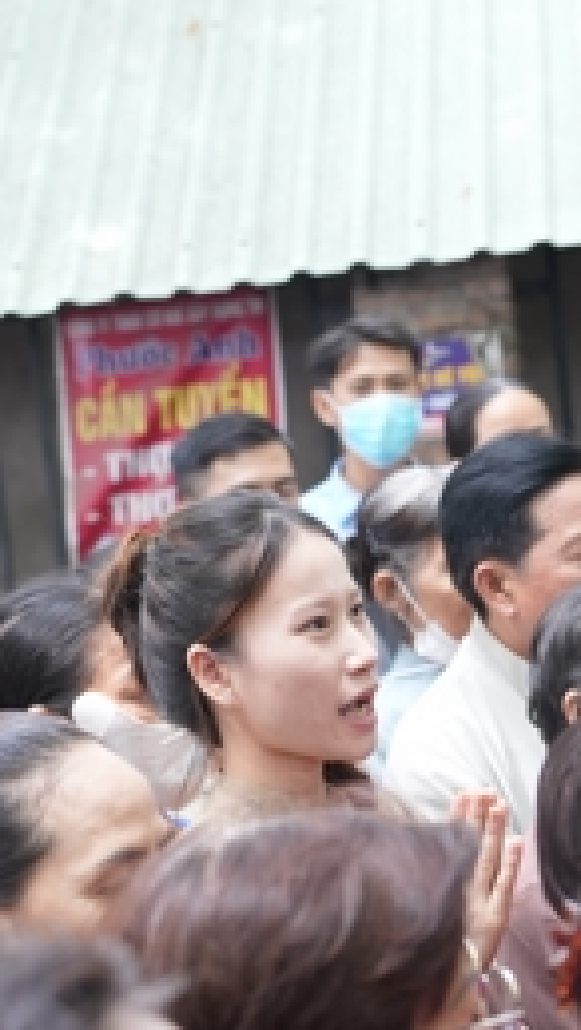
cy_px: 662
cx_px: 203
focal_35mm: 92
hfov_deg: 13.2
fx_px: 2516
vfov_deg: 23.1
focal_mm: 35
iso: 500
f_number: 2.8
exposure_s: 1/160
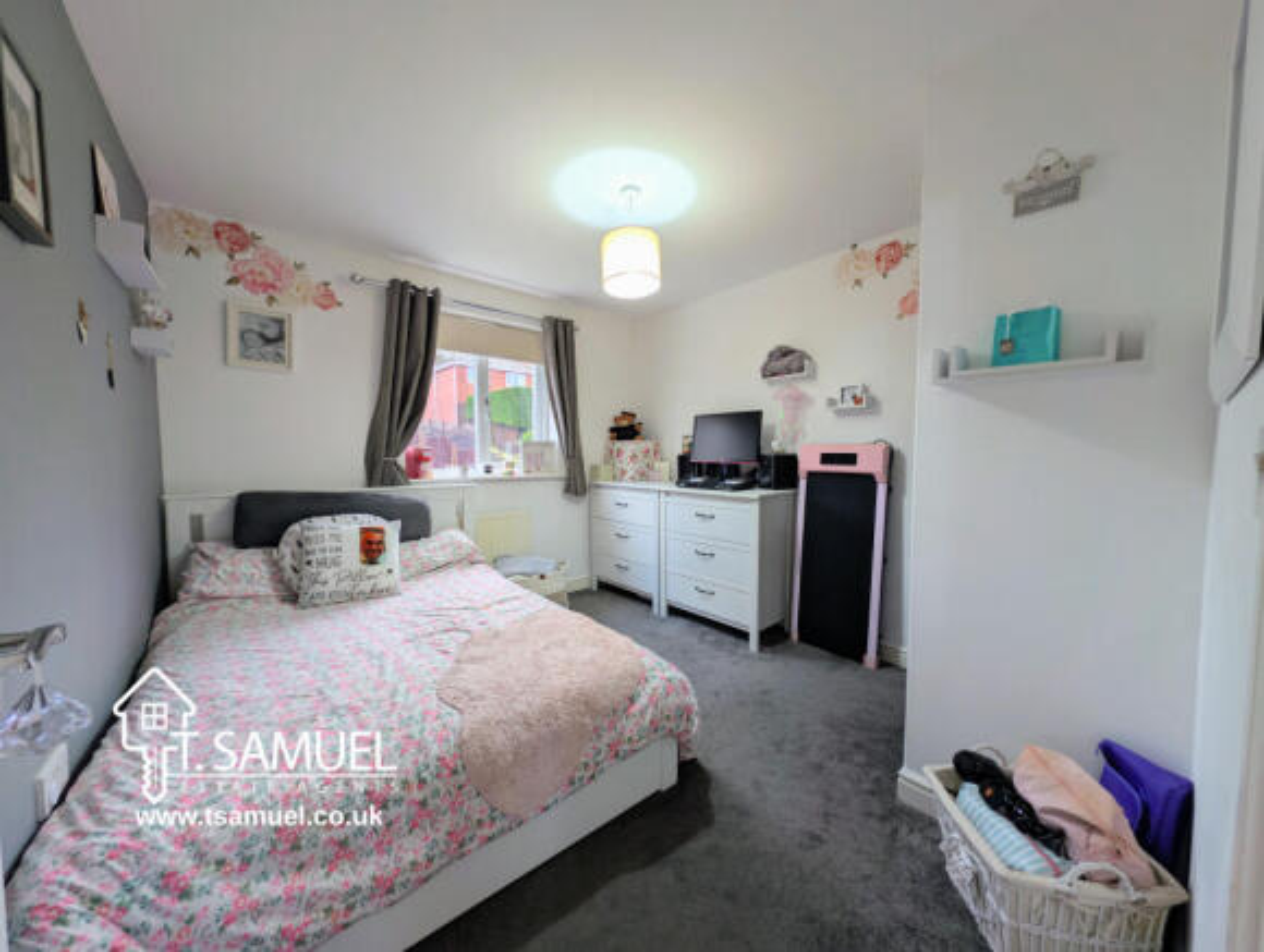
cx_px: 632
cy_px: 476
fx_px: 439
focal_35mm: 12
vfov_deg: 94.7
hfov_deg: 110.4
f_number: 1.95
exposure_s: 1/16
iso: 47
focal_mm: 2.23
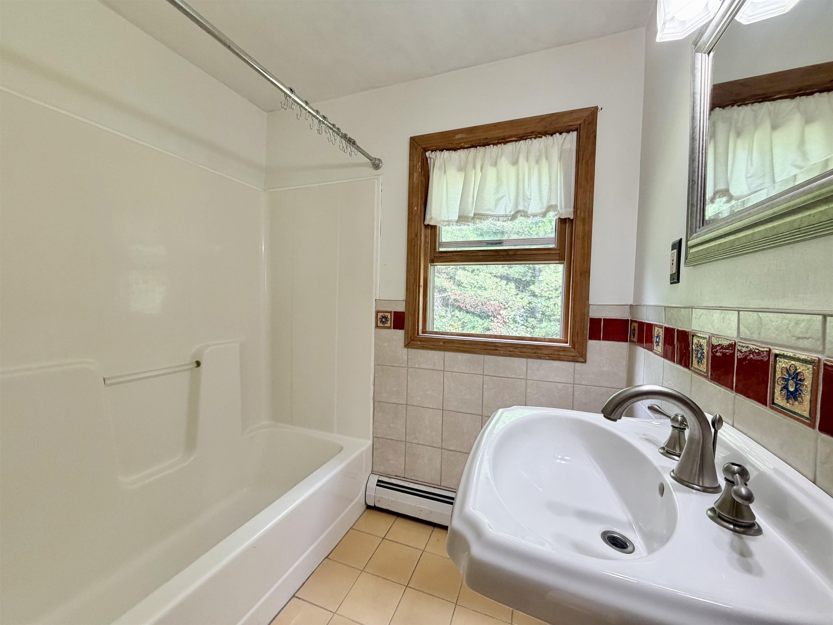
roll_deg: -1.4
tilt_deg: -2.2
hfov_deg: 102.1
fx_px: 337
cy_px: 312
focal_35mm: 14
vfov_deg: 85.7
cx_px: 416
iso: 250
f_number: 2.2
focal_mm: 2.22
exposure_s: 1/120
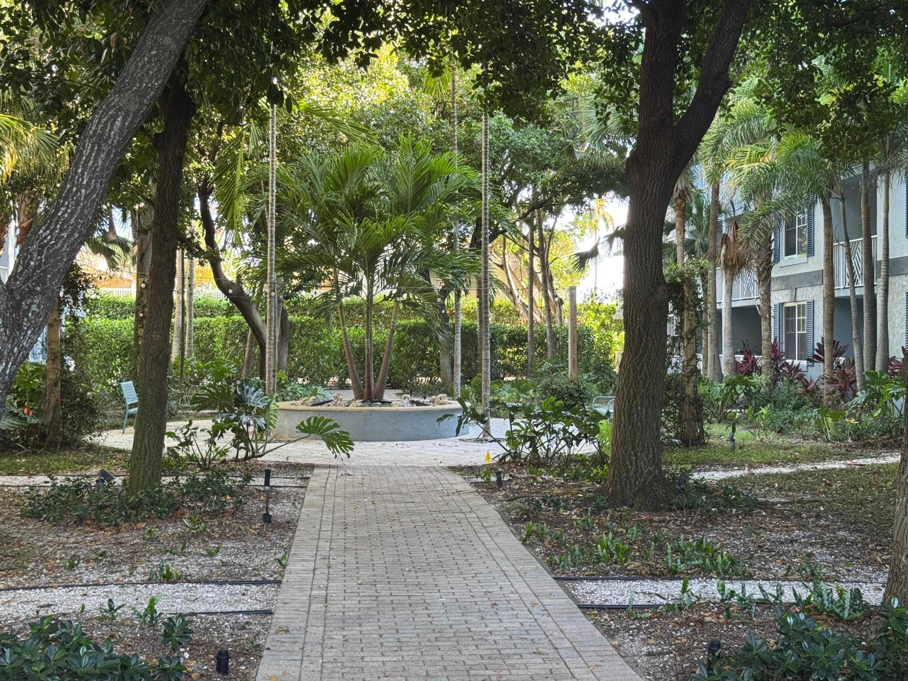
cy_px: 340
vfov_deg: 30.3
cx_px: 454
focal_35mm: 48
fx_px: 1259
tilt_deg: -0.4
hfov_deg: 39.7
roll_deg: +0.5
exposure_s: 1/98
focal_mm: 6.76
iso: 100
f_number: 1.78
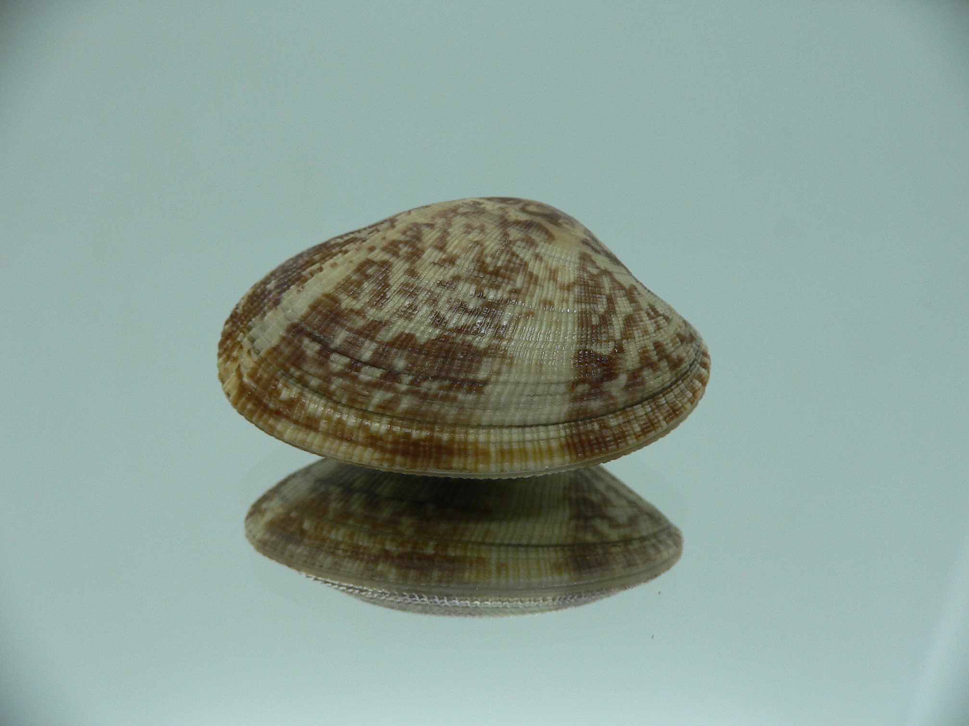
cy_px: 363
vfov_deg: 40.7
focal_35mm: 35
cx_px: 484
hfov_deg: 52.6
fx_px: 980
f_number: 2.8
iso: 80
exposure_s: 1/60
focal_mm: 4.6
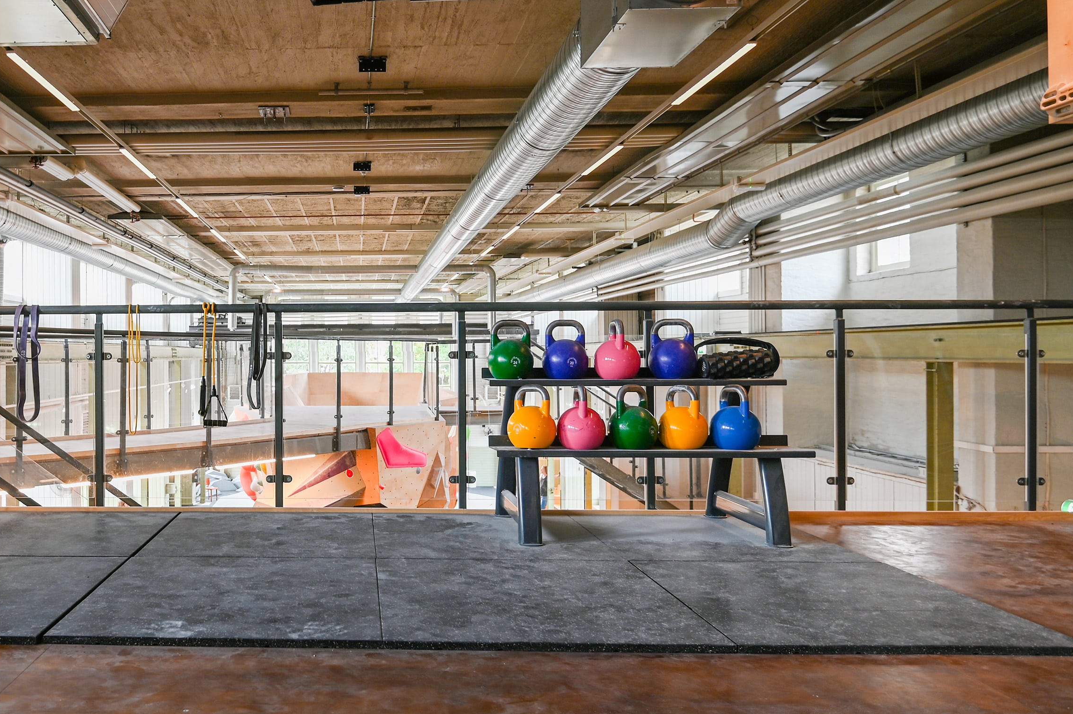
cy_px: 417
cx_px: 406
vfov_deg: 51.0
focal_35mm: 25
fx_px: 745
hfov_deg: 70.5
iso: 125
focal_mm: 19
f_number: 4
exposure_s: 1/20
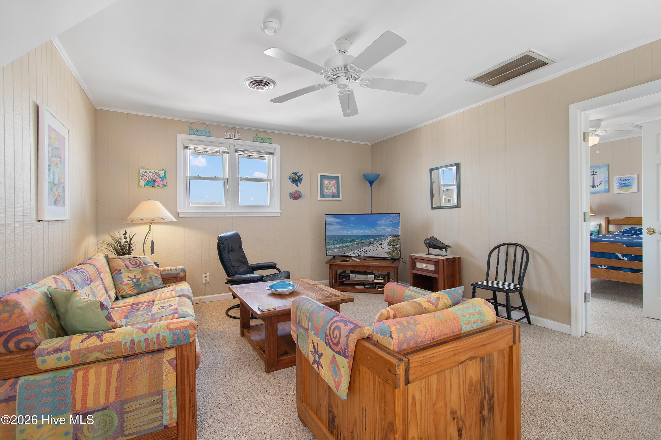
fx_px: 275
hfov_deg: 100.4
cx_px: 330
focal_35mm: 15
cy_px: 220
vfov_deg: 77.3
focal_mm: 10
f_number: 4.5
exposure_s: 1/15
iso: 100
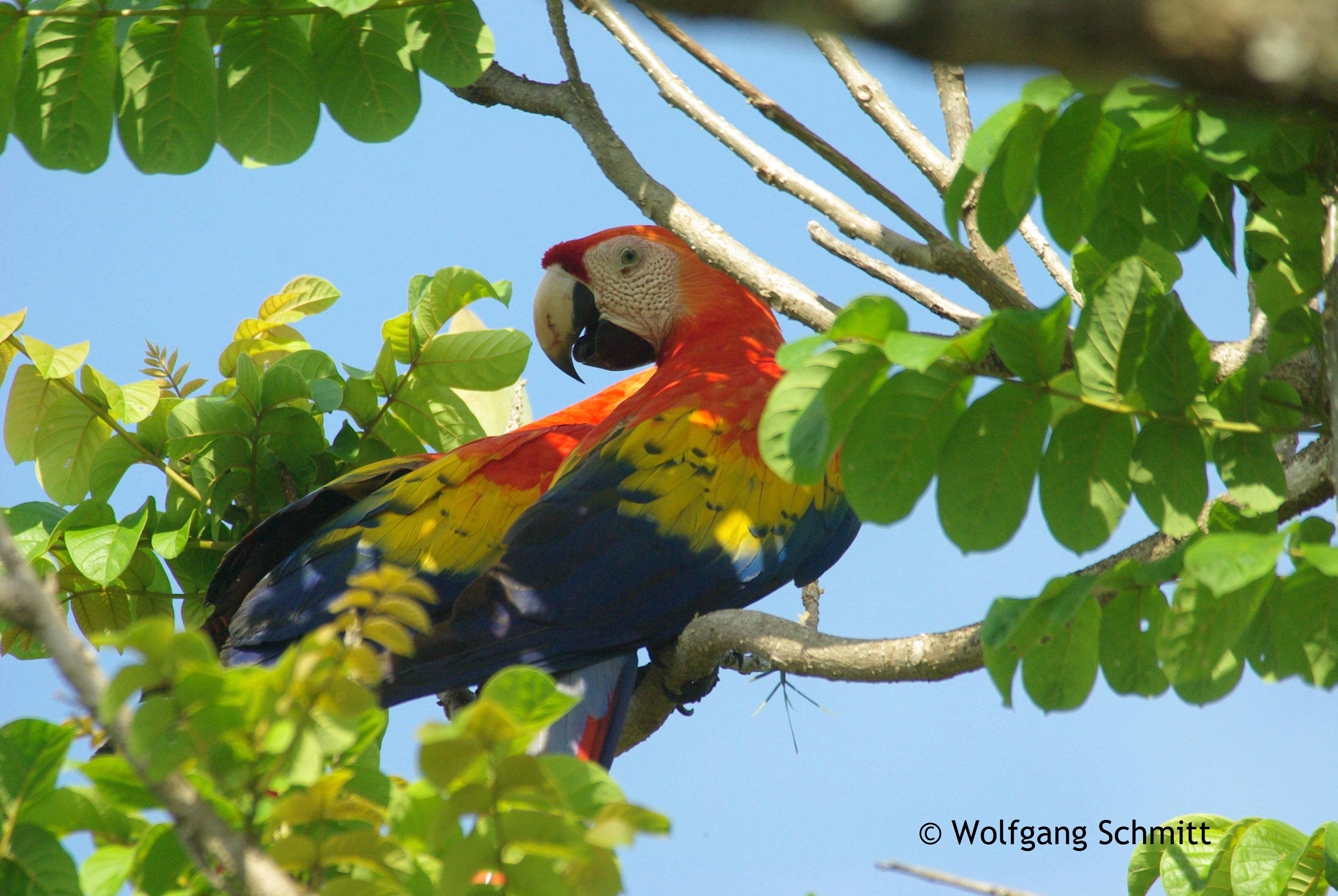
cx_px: 669
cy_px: 448
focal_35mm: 450
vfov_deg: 3.1
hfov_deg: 4.6
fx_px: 16745
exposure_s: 1/750
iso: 800
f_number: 9.5
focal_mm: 300
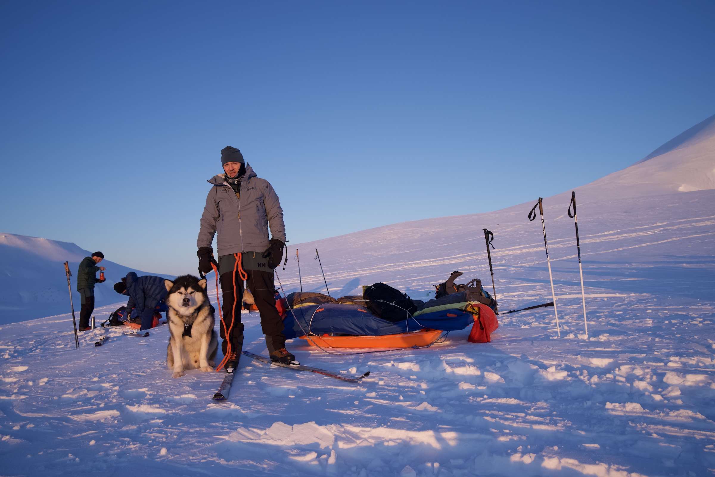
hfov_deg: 78.6
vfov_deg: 57.2
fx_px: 437
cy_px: 238
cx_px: 358
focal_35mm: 22
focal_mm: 22
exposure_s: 1/400
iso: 500
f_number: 6.3
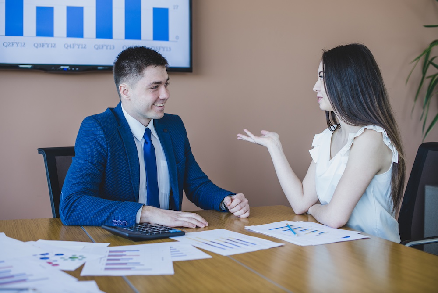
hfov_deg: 39.6
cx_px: 219
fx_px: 609
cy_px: 146
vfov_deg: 27.0
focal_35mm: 50
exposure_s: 1/100
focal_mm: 50
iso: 500
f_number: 2.8
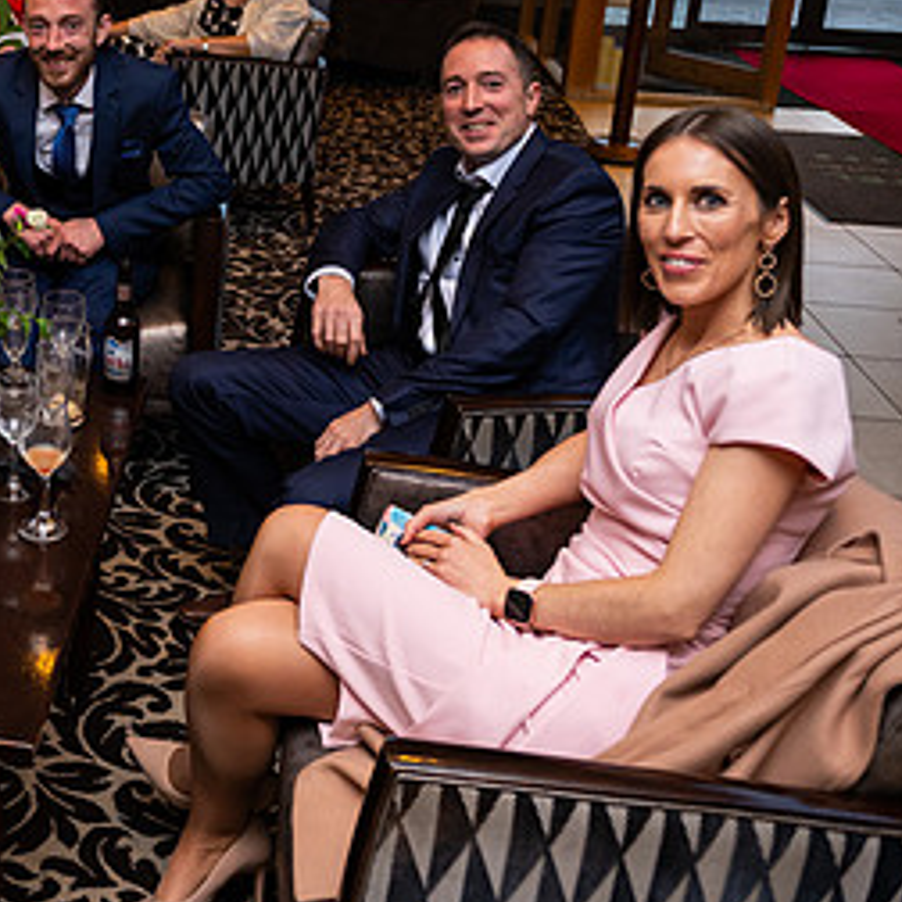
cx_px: 14
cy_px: 270
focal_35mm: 47
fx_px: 1386
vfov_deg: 35.5
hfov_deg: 33.2
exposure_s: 1/160
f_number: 3.5
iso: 640
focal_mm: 24
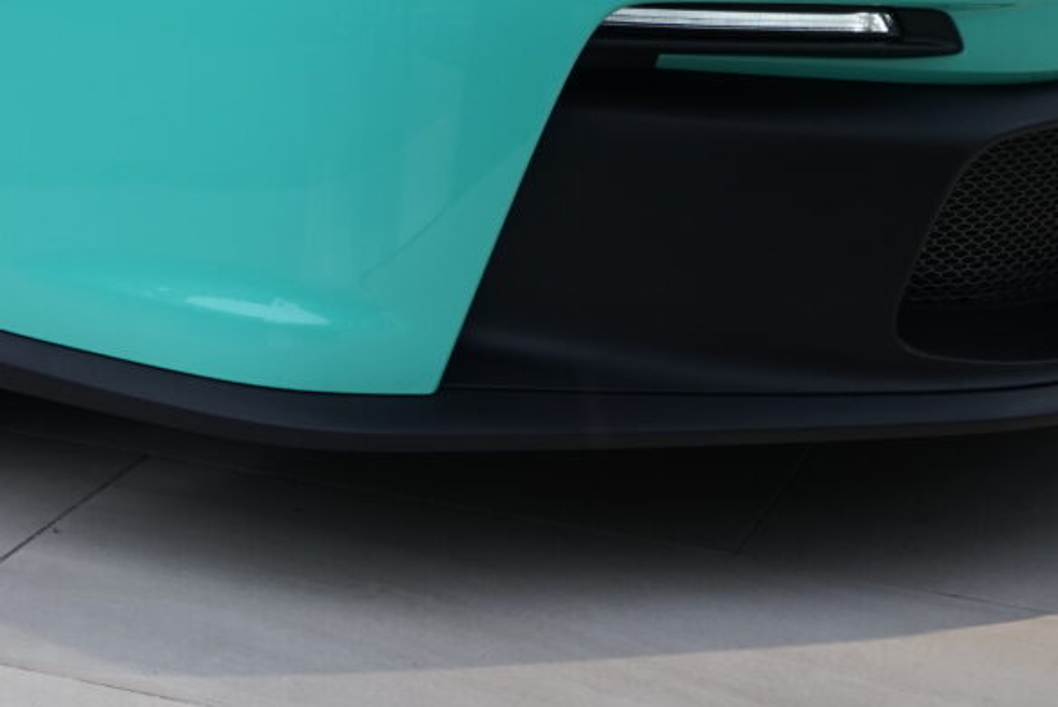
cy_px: -408
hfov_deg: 17.2
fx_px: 3381
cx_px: -130
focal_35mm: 115
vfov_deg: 11.4
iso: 200
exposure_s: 1/160
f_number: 4
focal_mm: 35
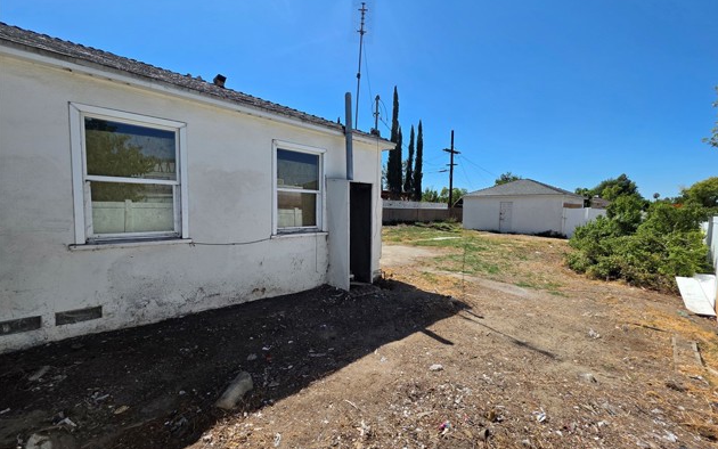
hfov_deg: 105.3
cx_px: 362
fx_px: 274
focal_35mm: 14
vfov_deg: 78.7
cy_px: 227
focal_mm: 2.2
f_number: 1.9
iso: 40
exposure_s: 1/2259
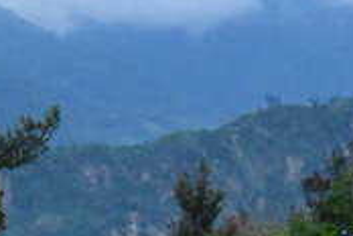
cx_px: 53
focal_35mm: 605
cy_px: 410
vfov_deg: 2.3
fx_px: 5932
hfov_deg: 3.4
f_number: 14
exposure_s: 1/3200
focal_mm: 135
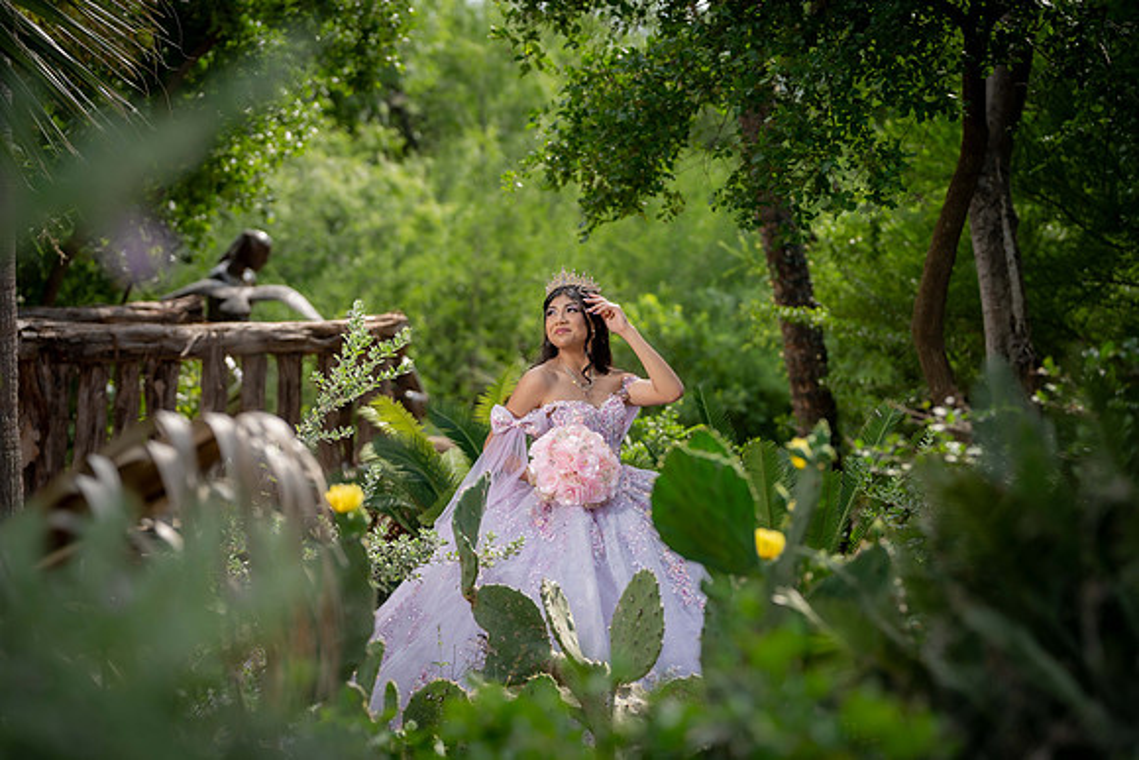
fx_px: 2690
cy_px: 380
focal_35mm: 85
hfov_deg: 23.9
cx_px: 570
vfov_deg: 16.1
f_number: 2.8
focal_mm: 85
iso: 160
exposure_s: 1/1250
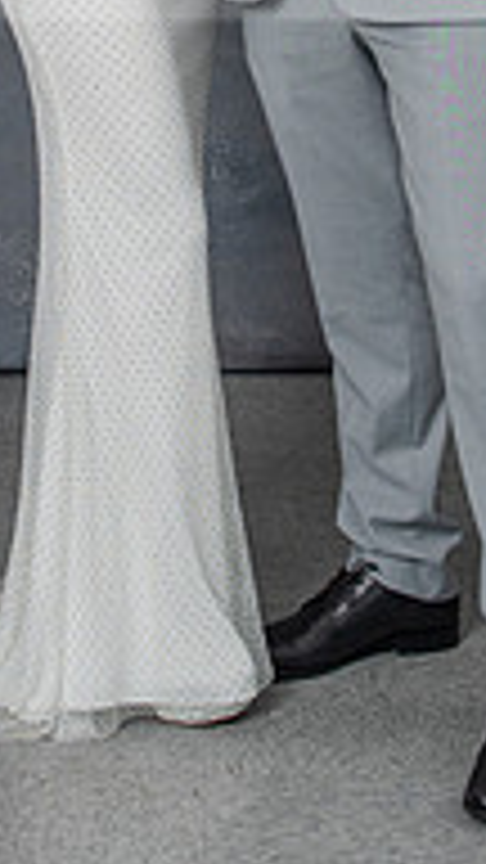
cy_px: -197
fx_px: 3047
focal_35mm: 133
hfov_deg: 9.1
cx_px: 154
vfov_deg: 15.5
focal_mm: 32
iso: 200
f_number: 5.6
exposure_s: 1/160
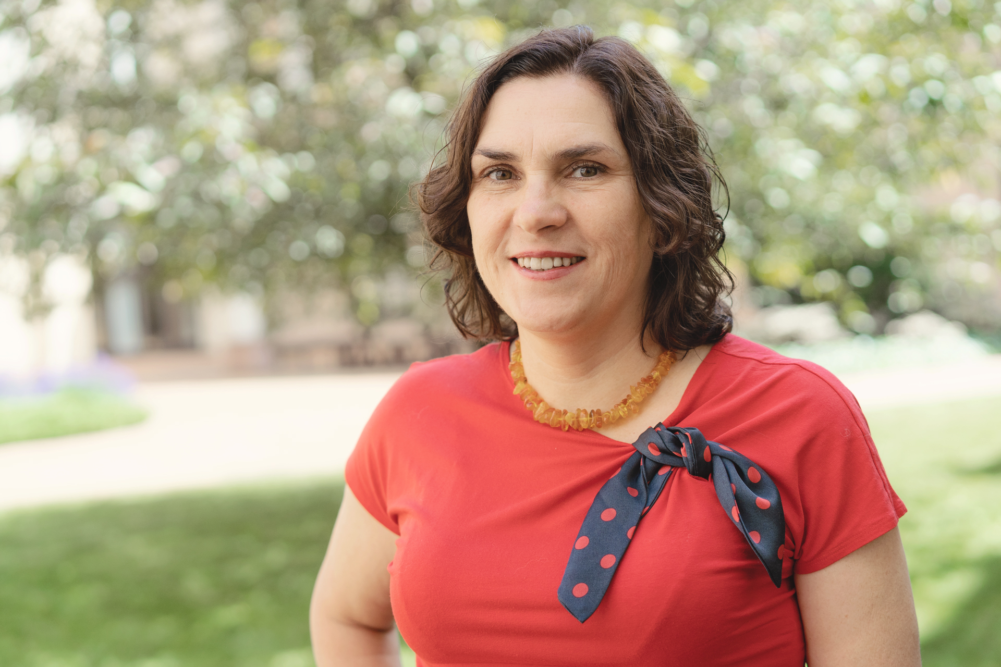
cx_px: 500
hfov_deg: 36.2
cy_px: 334
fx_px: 1529
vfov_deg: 24.6
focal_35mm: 55
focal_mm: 55
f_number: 2.8
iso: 200
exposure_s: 1/1250
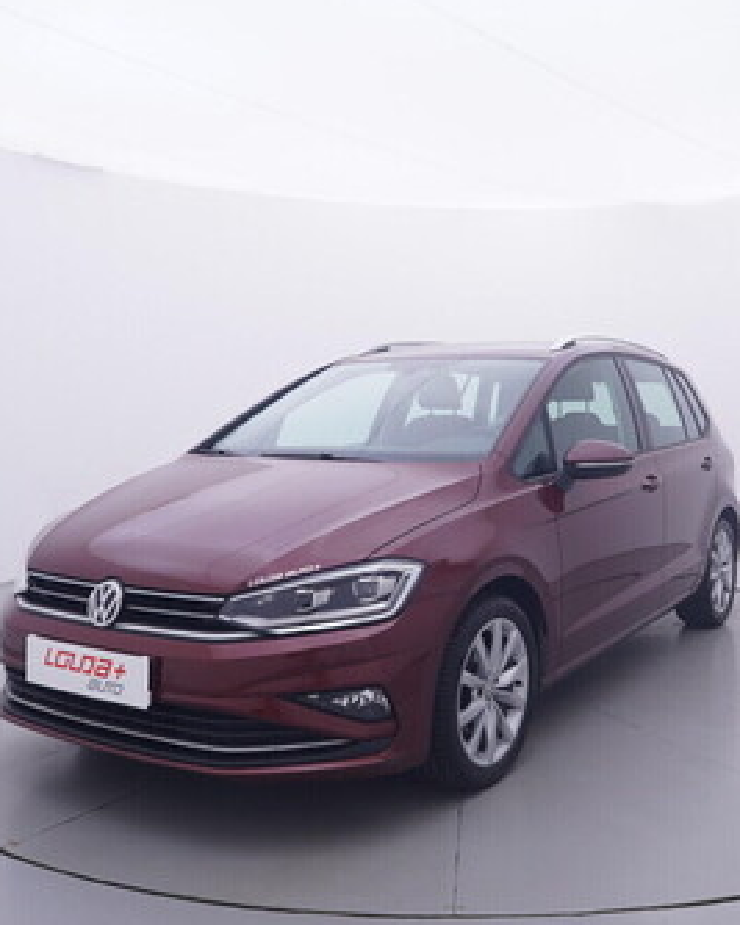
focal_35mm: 35
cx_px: 486
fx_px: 952
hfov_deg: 42.0
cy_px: 469
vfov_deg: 51.8
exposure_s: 1/80
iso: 200
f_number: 5
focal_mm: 15
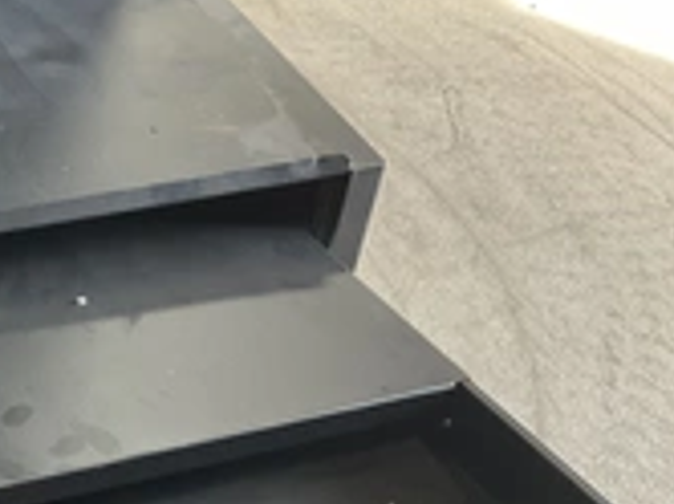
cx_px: 45
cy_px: 541
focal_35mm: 70
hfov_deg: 26.7
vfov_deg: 20.1
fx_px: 1361
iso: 80
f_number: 1.8
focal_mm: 3
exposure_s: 1/60
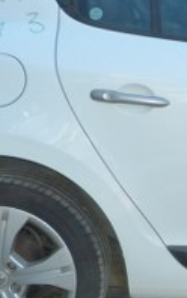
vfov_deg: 19.4
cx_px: 368
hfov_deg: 11.2
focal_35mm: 107
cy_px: 96
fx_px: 871
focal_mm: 4.5
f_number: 4
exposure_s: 1/100
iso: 125
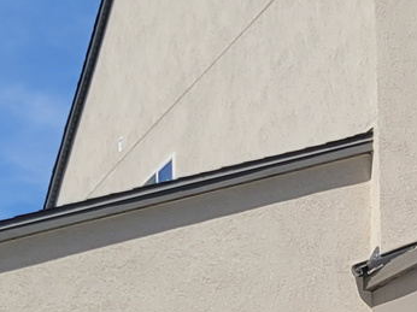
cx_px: 704
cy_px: 383
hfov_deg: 12.0
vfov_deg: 9.5
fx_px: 1854
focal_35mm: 154
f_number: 1.8
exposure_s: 1/3697
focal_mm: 5.4
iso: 40
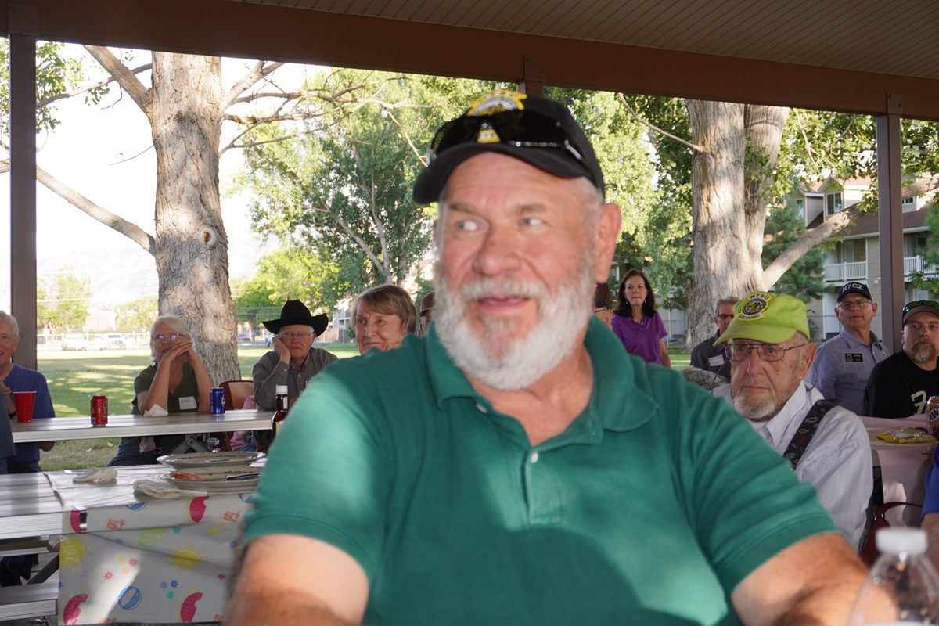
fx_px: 1095
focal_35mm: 42
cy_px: 313
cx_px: 470
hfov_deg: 46.4
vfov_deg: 31.9
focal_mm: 28
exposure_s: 1/80
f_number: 5.6
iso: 100
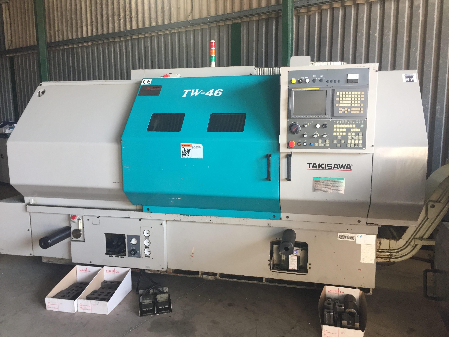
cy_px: 168
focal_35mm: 29
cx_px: 224
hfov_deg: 61.7
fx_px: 376
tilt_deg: -8.5
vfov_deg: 48.2
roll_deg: +0.3
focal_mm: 4.15
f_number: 2.2
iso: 50
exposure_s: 1/33
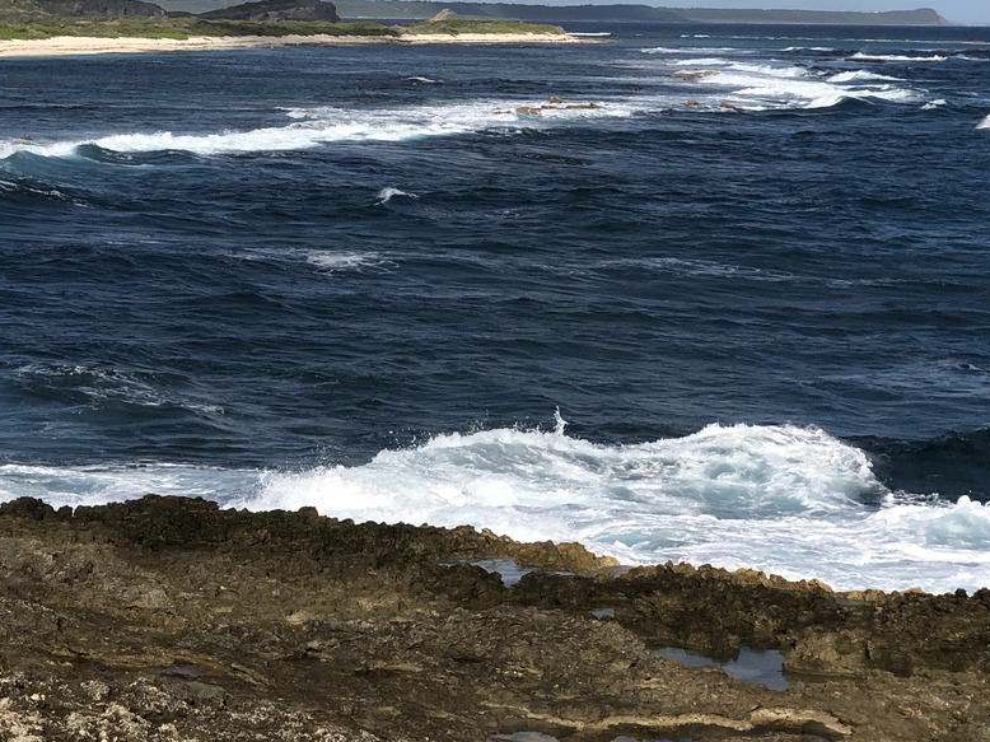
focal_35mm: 107
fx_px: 3059
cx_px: 111
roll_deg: -0.2
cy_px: 121
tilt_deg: -1.7
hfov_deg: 18.1
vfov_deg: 13.7
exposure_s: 1/2088
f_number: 2.4
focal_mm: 6
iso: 16
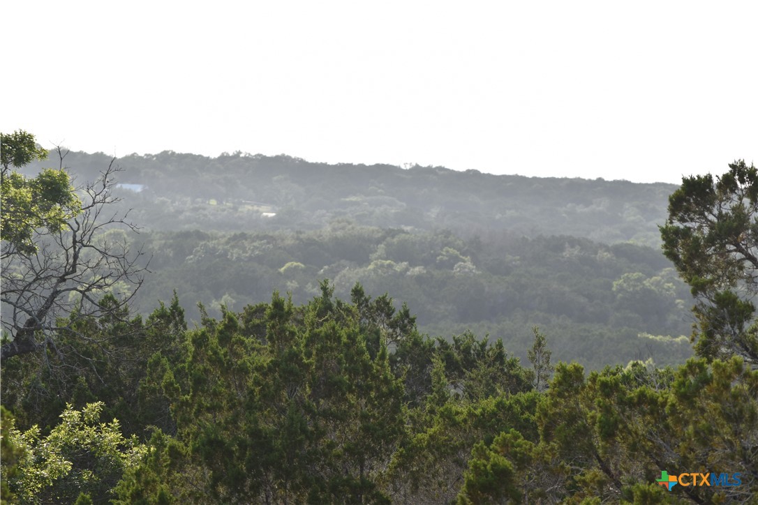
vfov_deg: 7.6
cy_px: 252
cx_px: 379
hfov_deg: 11.4
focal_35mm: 180
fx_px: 3790
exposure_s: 1/200
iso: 100
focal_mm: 120
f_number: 8
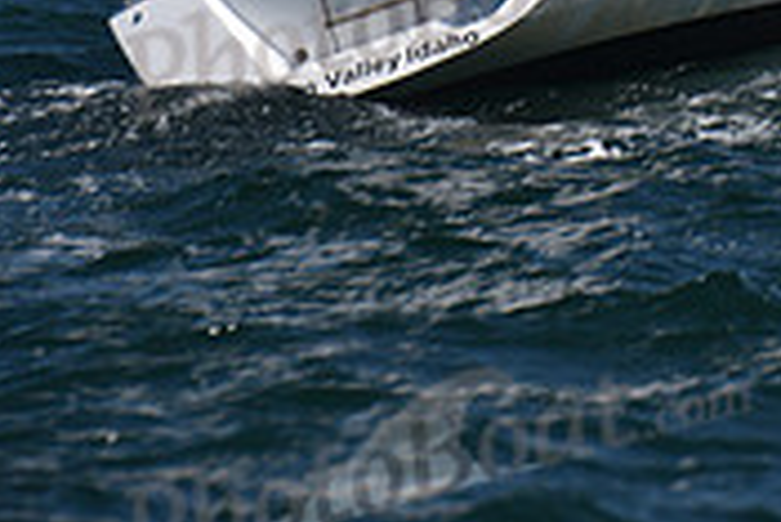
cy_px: -288
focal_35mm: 663
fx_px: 14395
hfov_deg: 3.1
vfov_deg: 2.1
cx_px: 986
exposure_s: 1/800
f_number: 7.1
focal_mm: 200
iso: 250
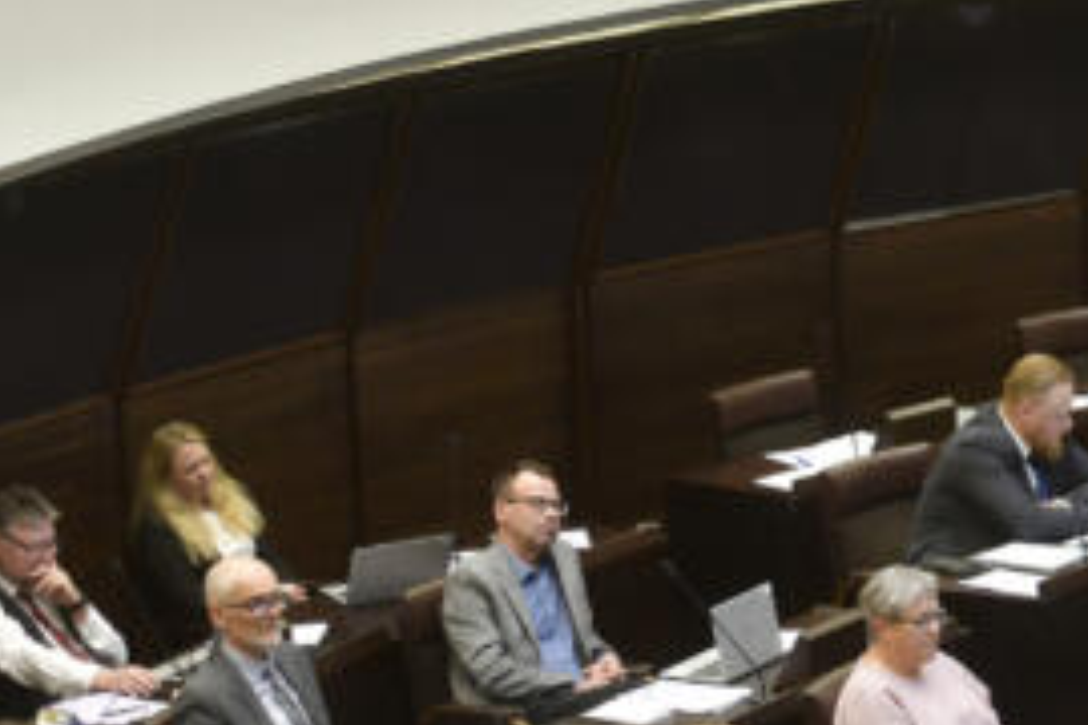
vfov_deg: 8.3
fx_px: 5016
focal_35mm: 166
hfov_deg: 12.2
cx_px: 1185
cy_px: 244
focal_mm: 70
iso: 1000
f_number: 2.8
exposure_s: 1/250
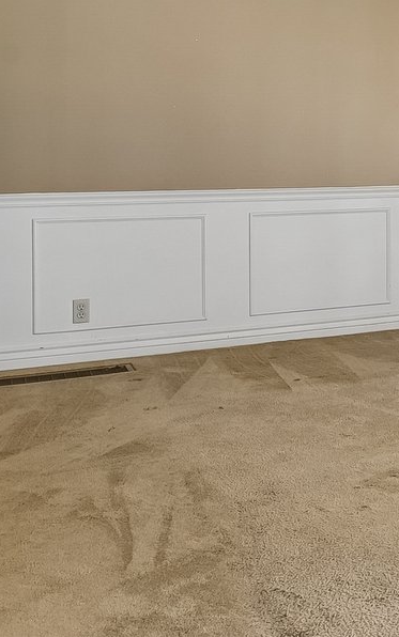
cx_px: 715
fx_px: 973
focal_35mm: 56
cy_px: 130
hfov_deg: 18.3
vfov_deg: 35.1
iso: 400
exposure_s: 1/6
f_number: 8
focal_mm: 16
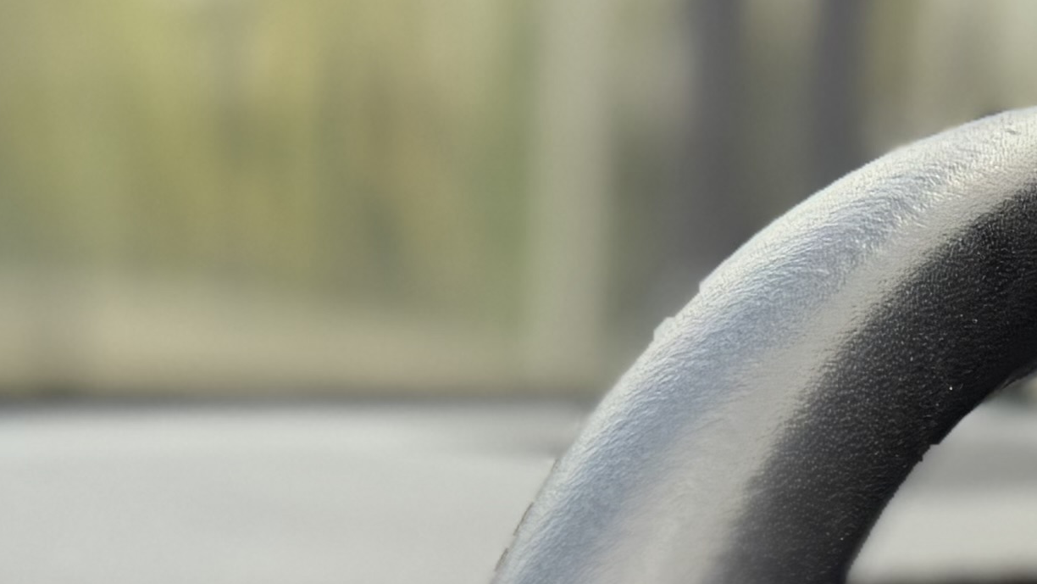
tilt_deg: -19.7
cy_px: 1432
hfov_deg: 17.3
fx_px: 3355
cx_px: 980
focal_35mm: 122
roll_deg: -4.5
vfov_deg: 8.9
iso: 100
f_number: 1.78
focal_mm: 6.76
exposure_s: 1/151
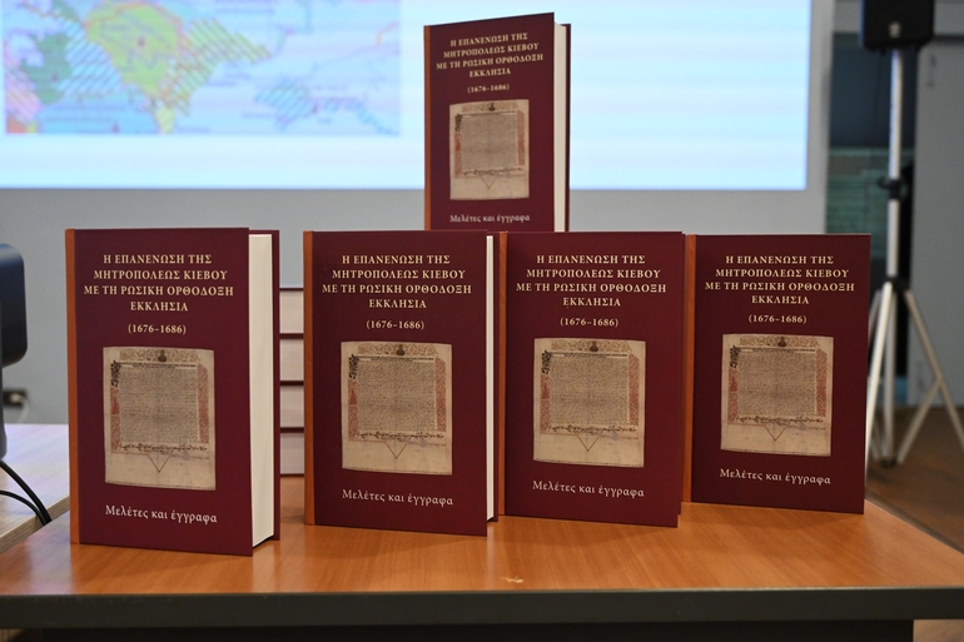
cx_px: 482
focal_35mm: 39
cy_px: 321
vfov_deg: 34.2
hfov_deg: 49.6
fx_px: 1044
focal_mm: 39
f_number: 4.5
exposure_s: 1/80
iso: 3200
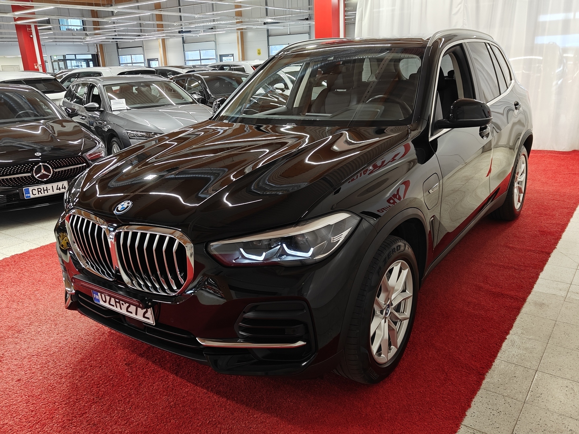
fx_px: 502
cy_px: 217
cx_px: 290
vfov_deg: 46.8
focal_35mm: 30
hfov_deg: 60.0
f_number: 1.8
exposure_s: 1/50
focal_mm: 5.59
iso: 64
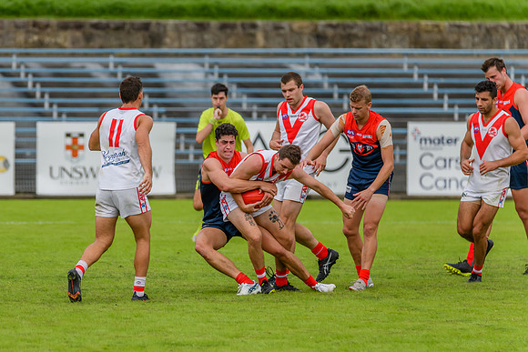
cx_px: 193
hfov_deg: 3.8
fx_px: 7916
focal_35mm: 540
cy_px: 216
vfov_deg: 2.5
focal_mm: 420
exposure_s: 1/2500
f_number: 7.1
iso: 800
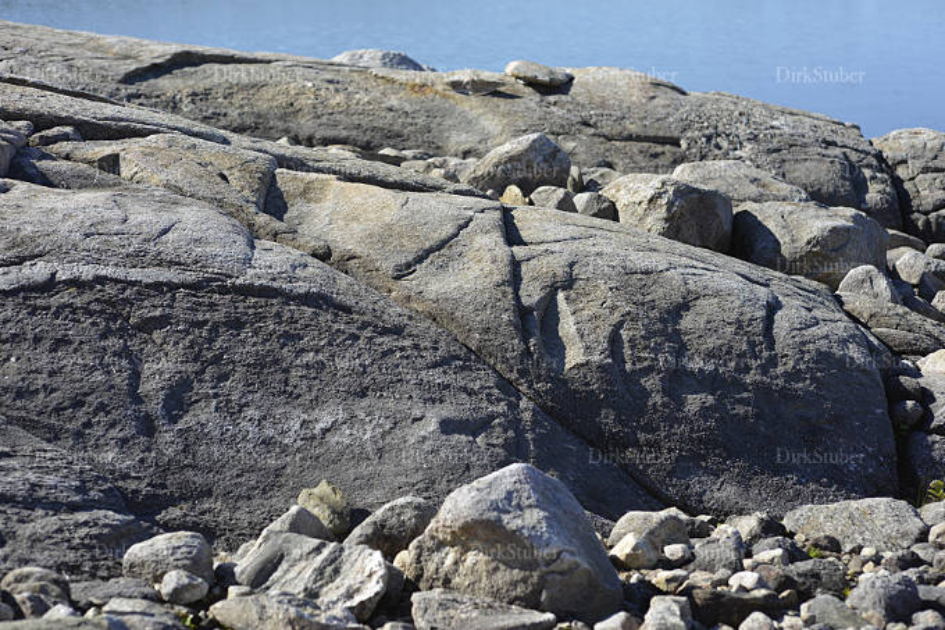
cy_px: 315
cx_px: 472
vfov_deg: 16.1
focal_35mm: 85
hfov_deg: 23.9
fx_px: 2231
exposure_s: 1/400
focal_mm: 85
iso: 100
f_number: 5.6
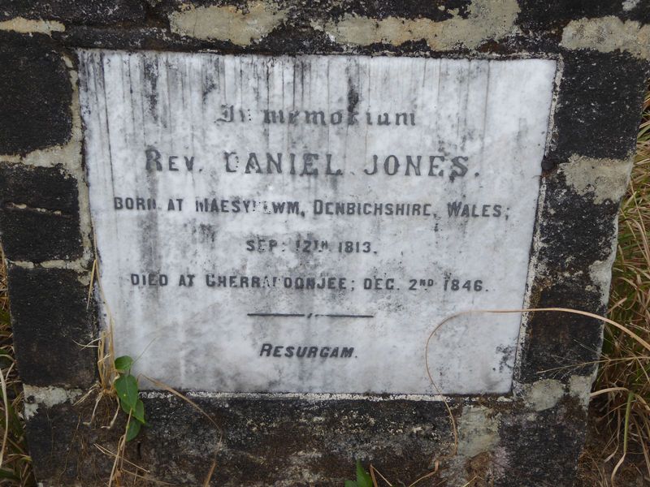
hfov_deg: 32.2
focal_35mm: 60
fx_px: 1127
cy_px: 244
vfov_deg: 24.4
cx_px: 325
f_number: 4.2
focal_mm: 10.3
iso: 80
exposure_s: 1/100
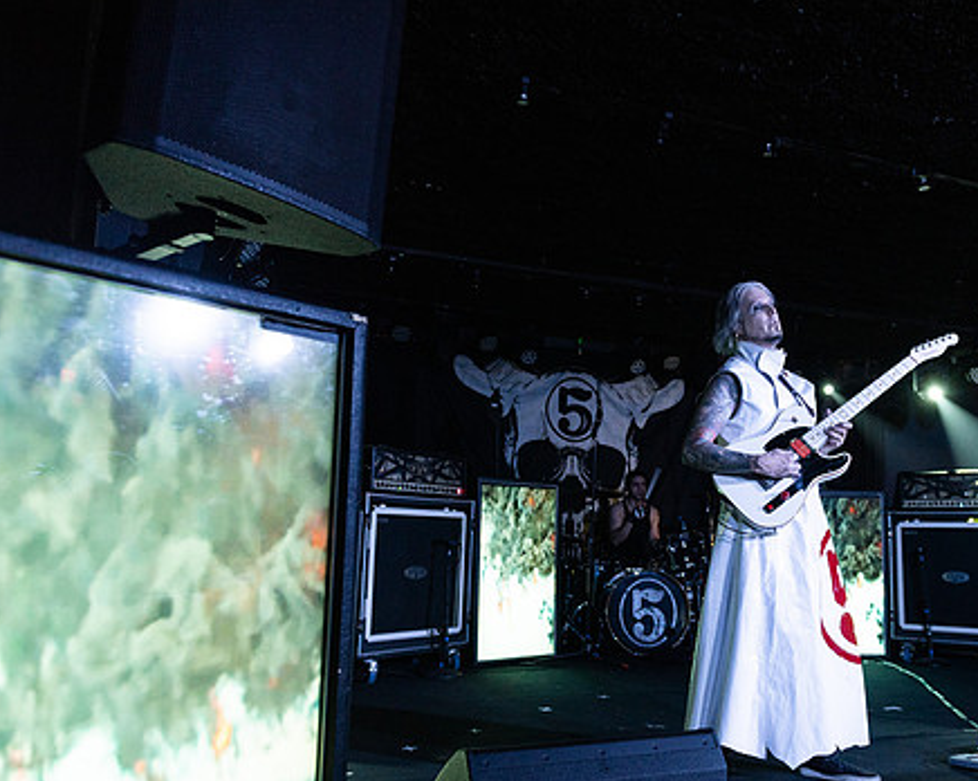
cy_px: 430
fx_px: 868
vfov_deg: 48.4
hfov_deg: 58.2
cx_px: 597
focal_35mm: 30
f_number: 3.5
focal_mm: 24
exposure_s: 1/160
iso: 2000
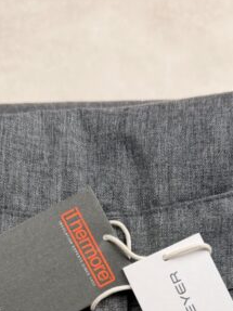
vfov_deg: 26.5
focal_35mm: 67
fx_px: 602
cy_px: 349
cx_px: 115
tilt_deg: -67.8
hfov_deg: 21.9
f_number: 1.78
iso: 64
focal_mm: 6.76
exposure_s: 1/130
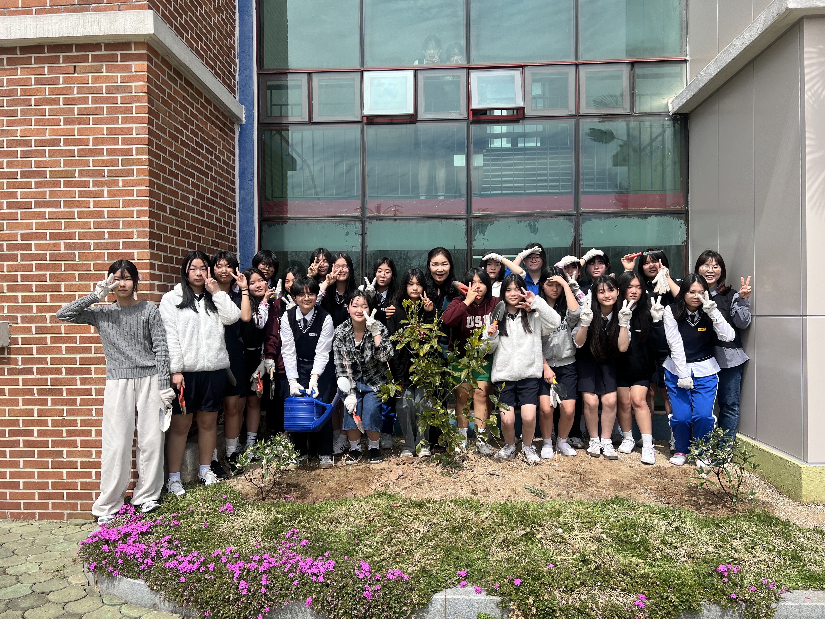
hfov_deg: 67.3
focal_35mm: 26
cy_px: 310
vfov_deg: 53.1
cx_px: 412
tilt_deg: +0.0
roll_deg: +0.7
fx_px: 620
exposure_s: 1/3831
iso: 50
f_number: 1.5
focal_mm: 5.7
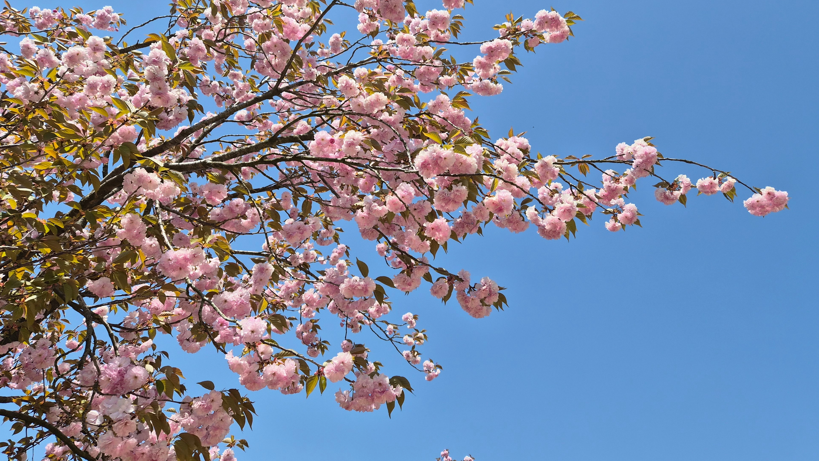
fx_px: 565
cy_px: 173
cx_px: 419
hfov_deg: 71.9
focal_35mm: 26
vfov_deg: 44.0
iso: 80
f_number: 1.8
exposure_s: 1/6448
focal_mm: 5.4
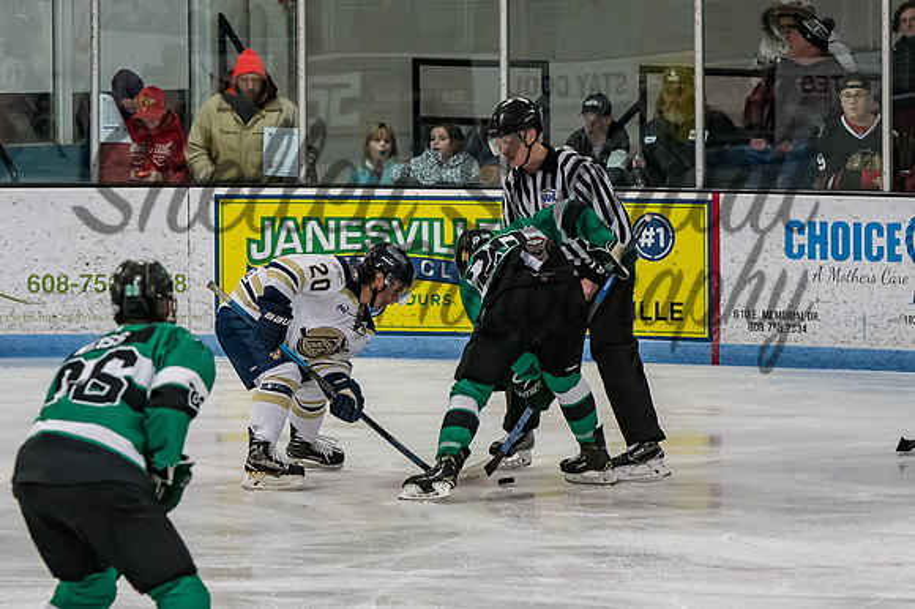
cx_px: 417
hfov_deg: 6.6
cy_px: 310
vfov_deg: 4.4
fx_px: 7939
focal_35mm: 313
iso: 2500
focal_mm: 145
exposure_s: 1/800
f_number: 4
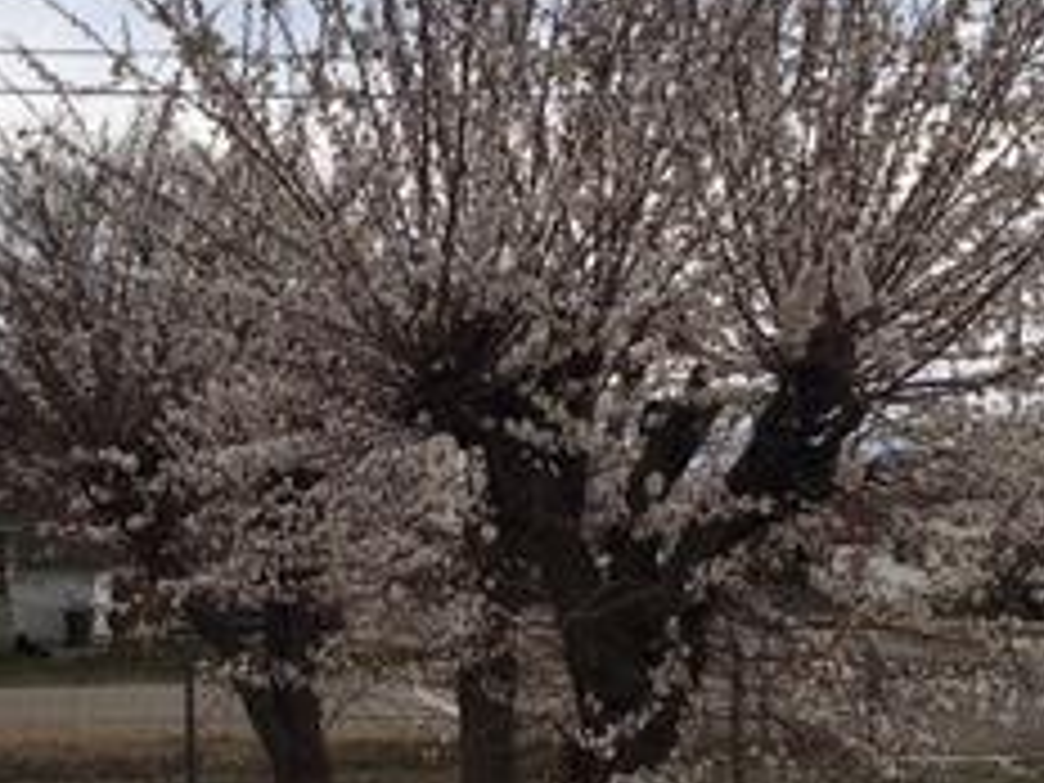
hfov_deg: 24.4
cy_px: 585
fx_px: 2413
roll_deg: +0.3
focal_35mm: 80
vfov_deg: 18.3
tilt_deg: -1.5
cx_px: 418
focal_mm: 4.15
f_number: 2.2
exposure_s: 1/1923
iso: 25
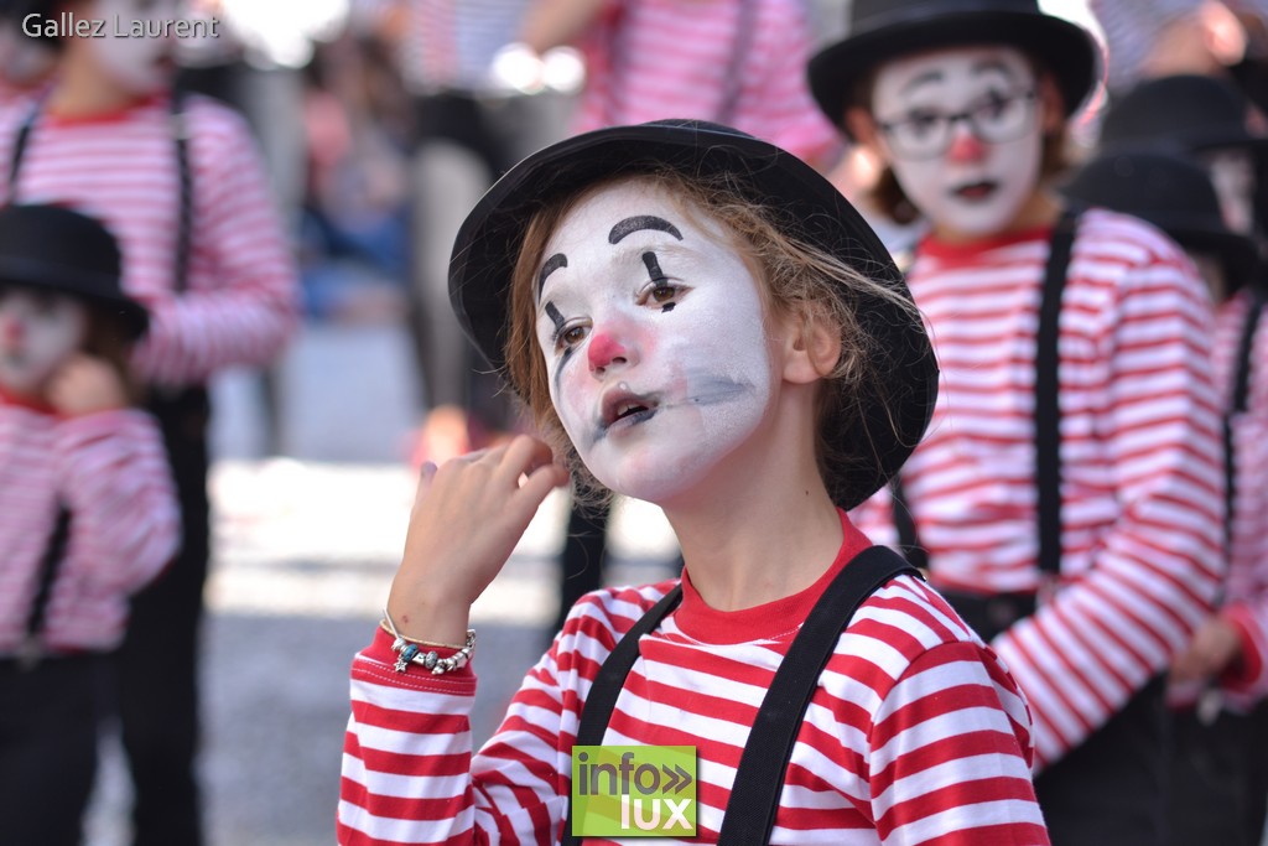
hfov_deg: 16.1
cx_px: 634
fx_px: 4491
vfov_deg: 10.8
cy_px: 423
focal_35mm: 128
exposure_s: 1/200
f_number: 3.2
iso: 100
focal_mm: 85
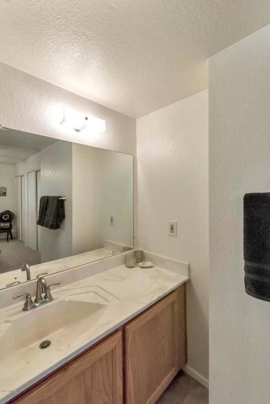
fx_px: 169
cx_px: 135
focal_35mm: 15
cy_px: 202
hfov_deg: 77.4
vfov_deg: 100.4
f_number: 10
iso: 4000
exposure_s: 1/400
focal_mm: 15
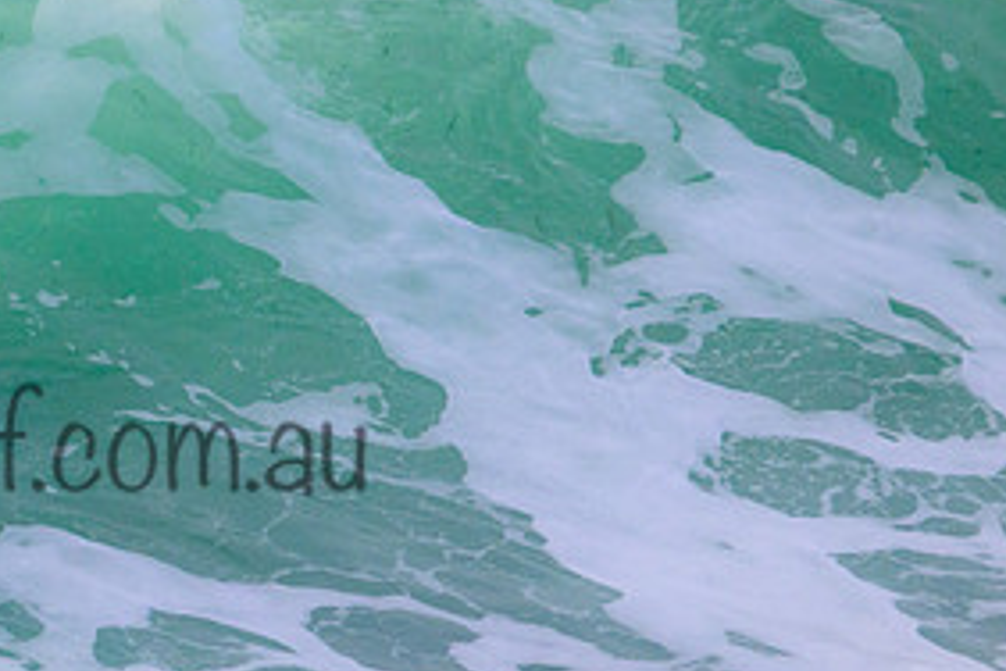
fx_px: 45993
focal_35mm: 1646
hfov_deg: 1.3
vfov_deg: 0.8
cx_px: -11
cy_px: 409
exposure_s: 1/2000
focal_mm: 800
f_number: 11
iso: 1800
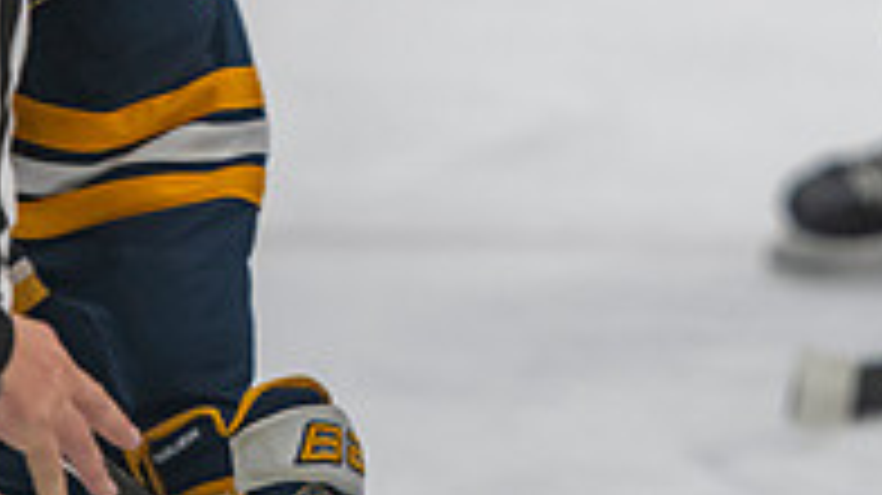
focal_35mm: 521
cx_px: 723
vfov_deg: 2.3
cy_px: -285
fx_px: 12178
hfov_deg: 4.1
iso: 2000
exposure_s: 1/640
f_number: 3.2
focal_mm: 165
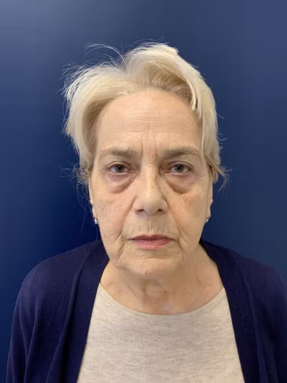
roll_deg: -1.9
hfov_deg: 48.2
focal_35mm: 29
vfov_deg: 61.7
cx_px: 144
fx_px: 321
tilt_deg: -13.2
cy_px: 192
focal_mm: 3
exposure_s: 1/60
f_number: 1.8
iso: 80
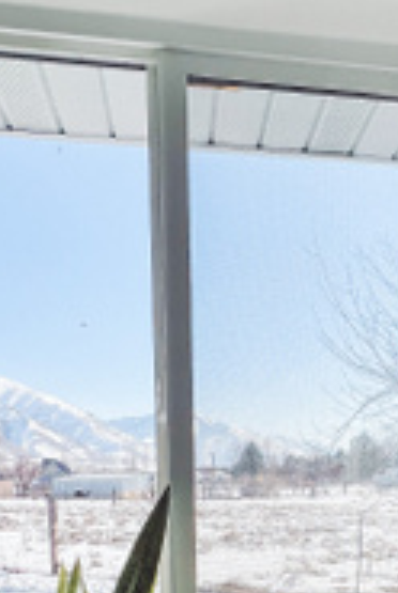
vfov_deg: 48.7
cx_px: 276
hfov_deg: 37.4
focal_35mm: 35
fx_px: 578
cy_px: 532
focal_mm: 1.57
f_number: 1.8
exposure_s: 1/1150
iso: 32
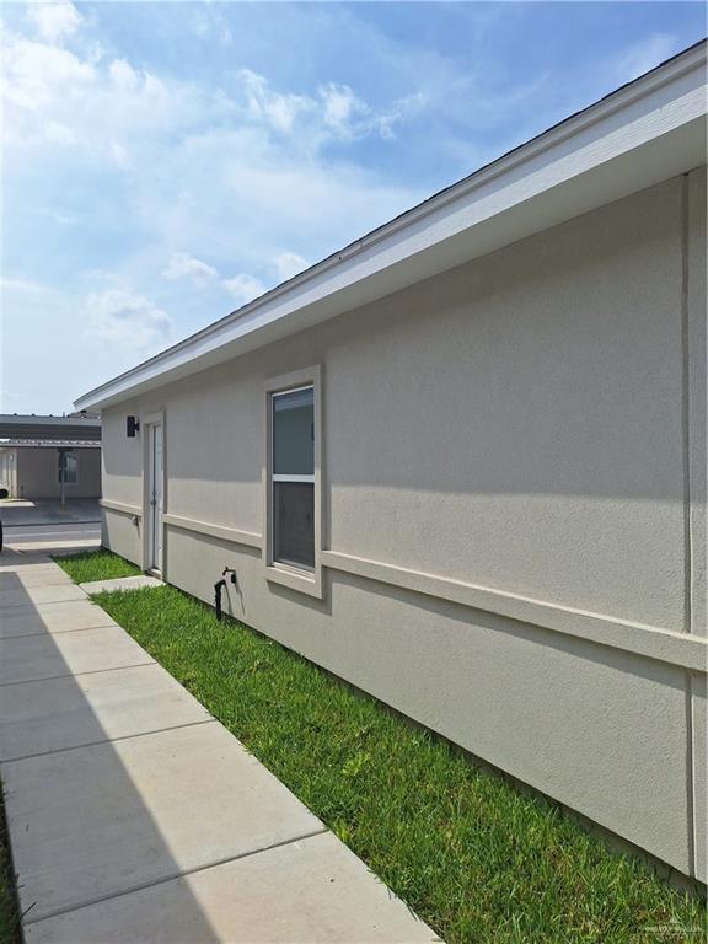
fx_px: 627
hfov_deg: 58.9
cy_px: 472
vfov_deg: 73.9
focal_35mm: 23
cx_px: 354
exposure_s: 1/5952
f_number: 1.8
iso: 40
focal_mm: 5.54
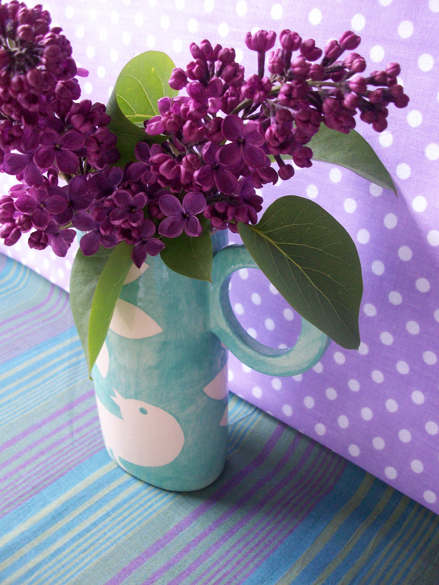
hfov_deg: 41.8
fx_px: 575
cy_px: 292
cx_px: 220
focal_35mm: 34
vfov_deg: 54.0
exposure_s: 1/20.6
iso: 160
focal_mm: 5.7
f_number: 2.8
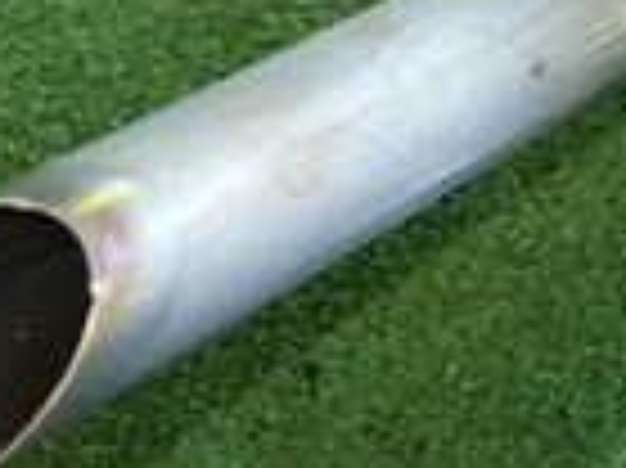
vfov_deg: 13.3
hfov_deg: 17.7
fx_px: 1951
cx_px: 640
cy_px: -122
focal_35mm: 108
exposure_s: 1/30
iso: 320
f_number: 2
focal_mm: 4.5
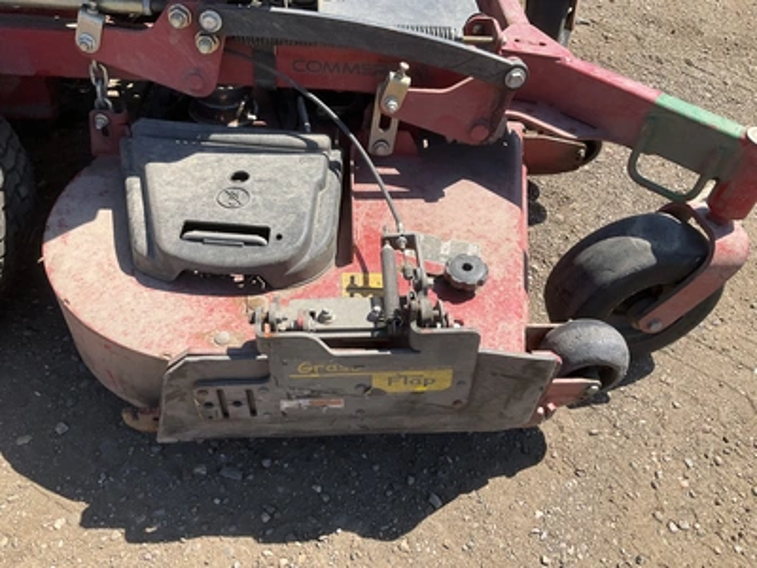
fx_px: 634
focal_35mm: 29
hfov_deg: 61.7
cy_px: 284
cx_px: 378
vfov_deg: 48.2
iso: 25
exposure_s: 1/883
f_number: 1.8
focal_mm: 3
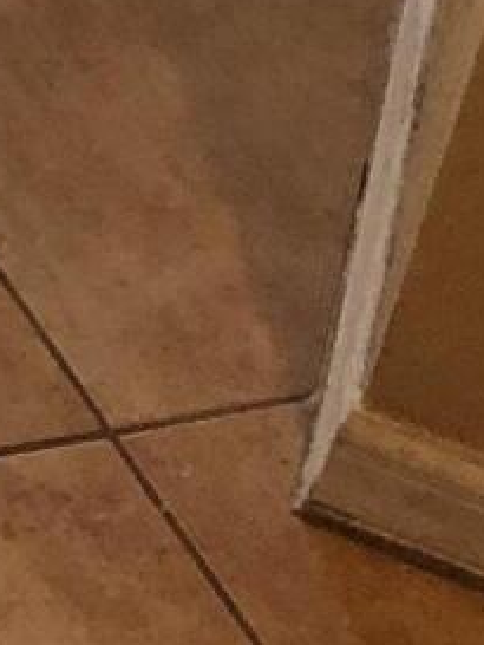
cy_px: -1562
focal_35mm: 205
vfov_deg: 7.8
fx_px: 3819
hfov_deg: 6.4
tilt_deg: -19.6
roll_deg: -6.7
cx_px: -1169
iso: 25
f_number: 1.8
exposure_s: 1/40
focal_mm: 3.99
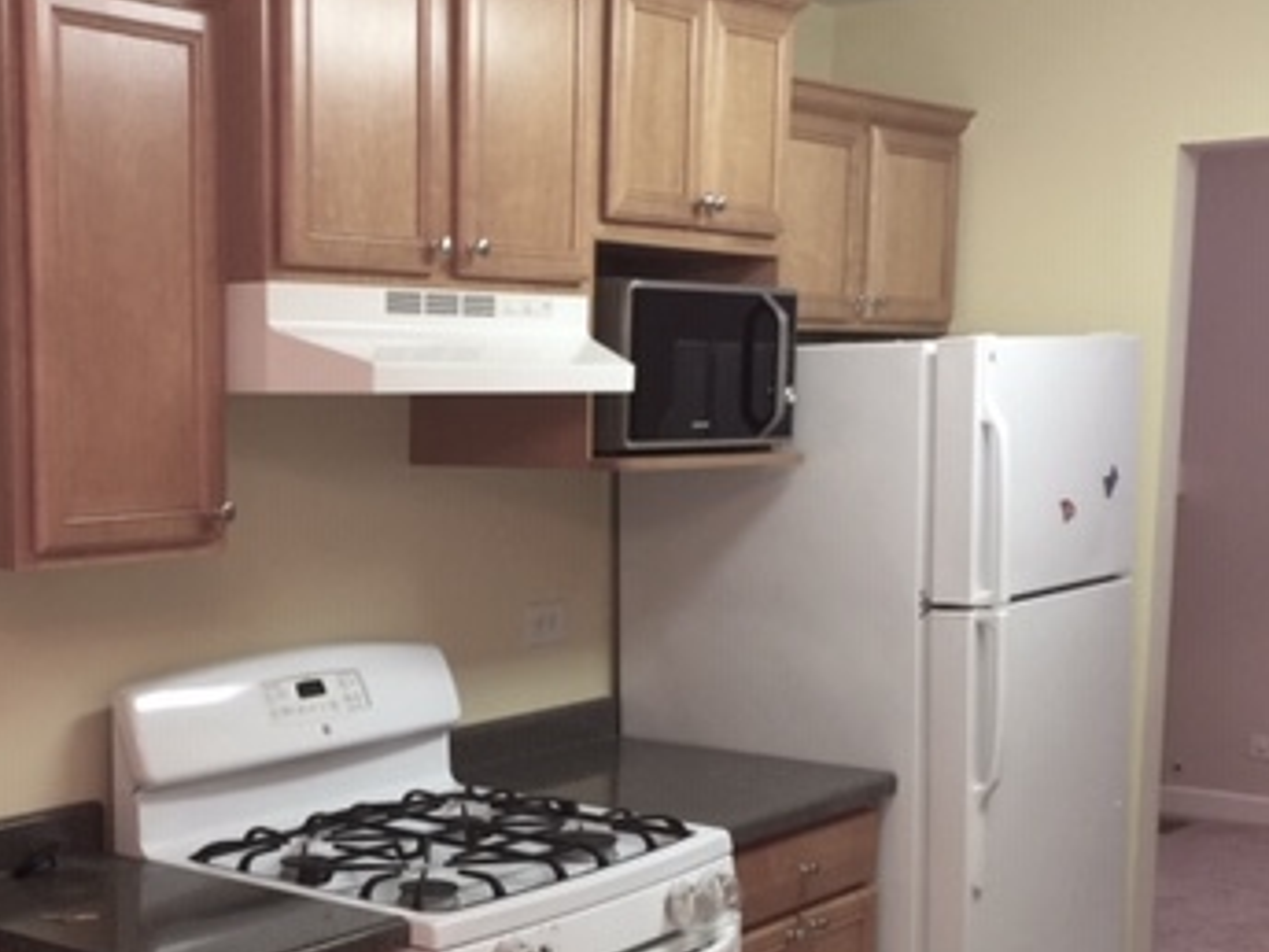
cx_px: 325
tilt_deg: -8.2
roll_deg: -0.3
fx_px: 1980
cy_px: 690
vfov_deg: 26.7
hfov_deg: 34.8
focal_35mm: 54
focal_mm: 4.15
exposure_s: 1/15
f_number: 2.2
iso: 80
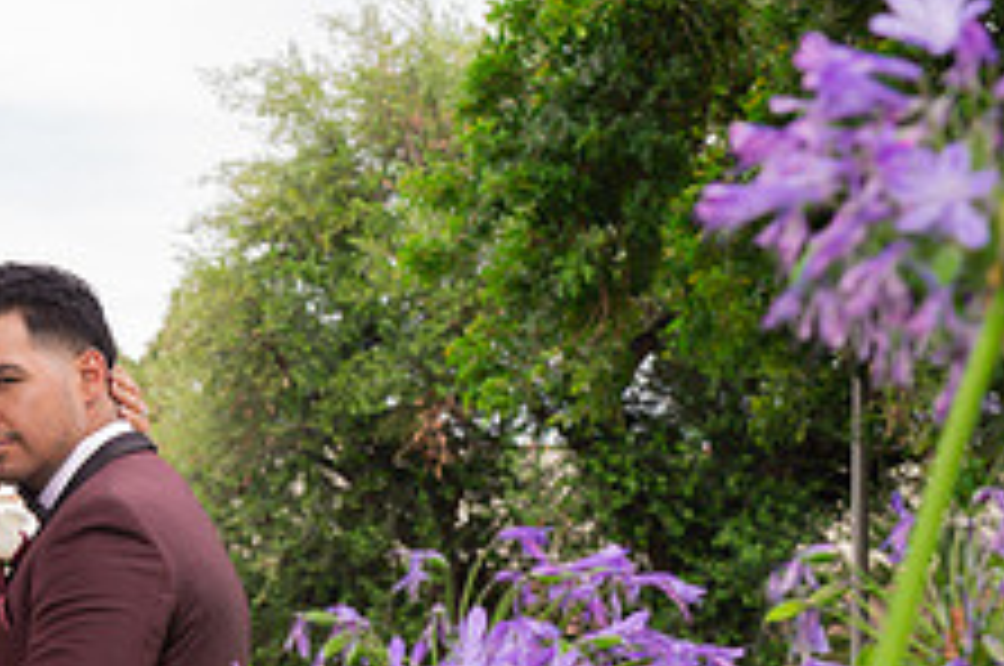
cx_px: 131
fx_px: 3982
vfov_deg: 9.5
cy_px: 536
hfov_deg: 14.2
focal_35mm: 143
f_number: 6.3
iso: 400
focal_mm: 55
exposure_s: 1/250
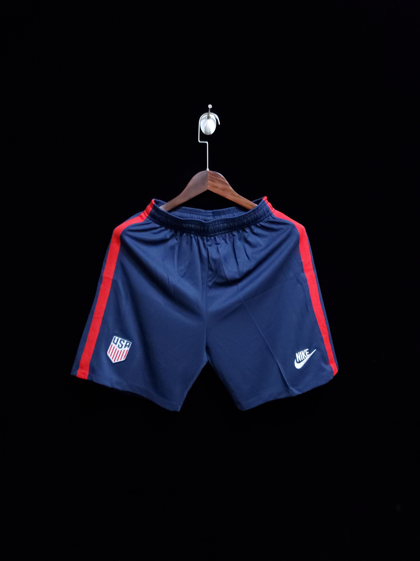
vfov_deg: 67.3
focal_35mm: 26
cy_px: 280
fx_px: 421
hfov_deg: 53.1
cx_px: 210
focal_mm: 4.3
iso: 500
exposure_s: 1/30
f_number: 1.5
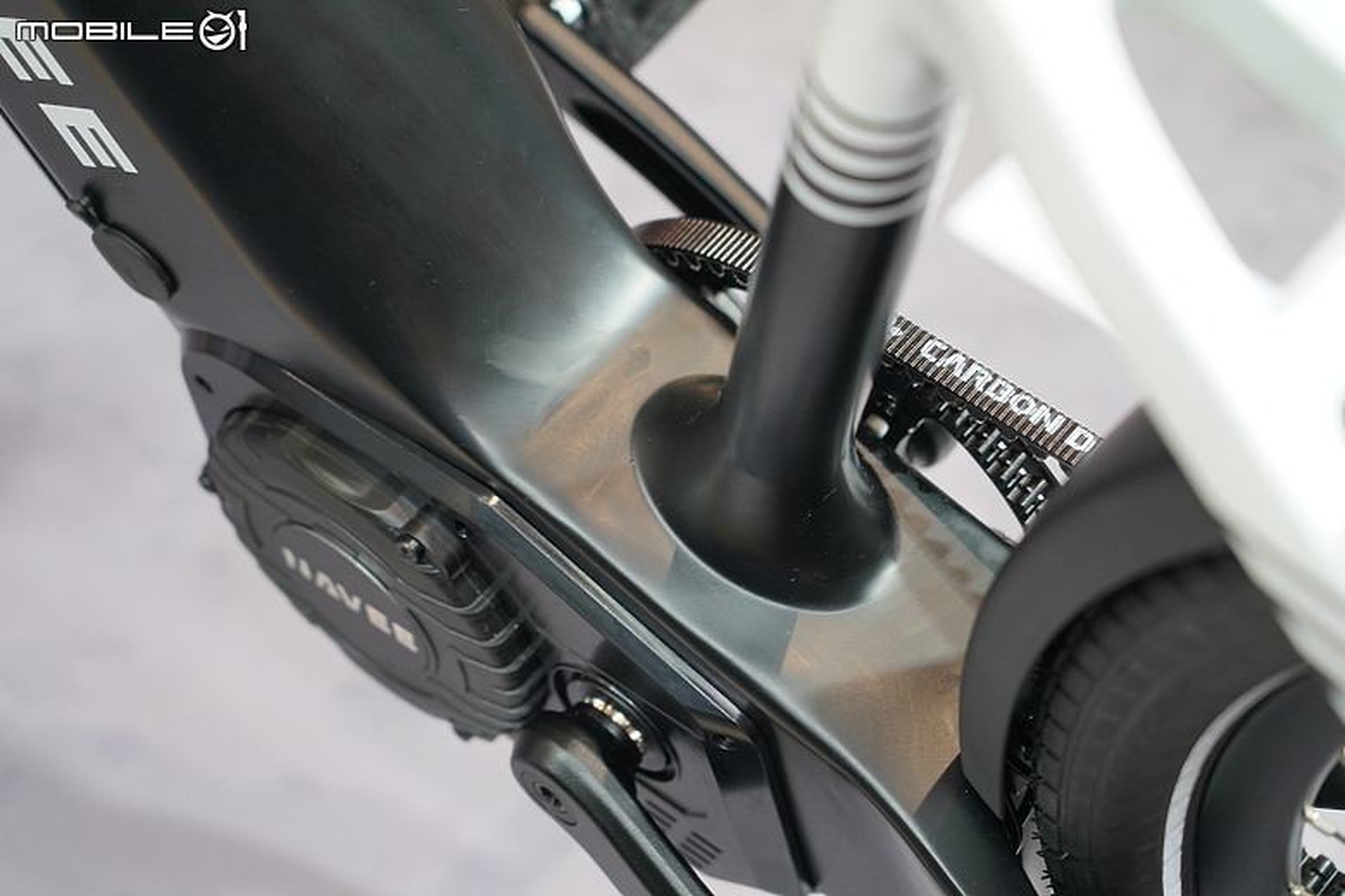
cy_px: 448
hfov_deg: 19.5
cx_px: 672
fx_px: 3923
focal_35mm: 105
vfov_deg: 13.0
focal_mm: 105
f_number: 4
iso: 1600
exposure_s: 1/125
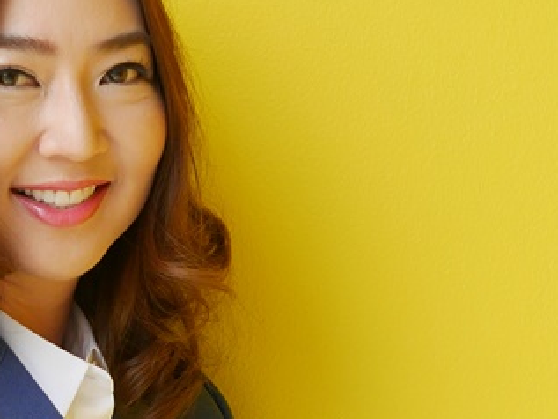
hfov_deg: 8.7
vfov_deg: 6.5
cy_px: 473
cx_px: 26
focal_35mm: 227
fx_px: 3661
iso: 200
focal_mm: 30
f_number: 2.8
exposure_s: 1/400
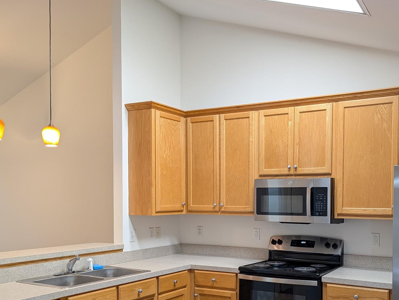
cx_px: 267
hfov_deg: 52.8
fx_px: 392
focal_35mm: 34
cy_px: 207
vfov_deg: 41.2
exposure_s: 1/60
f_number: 1.68
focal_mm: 6.9
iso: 159
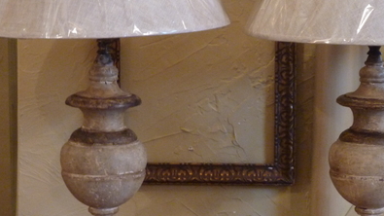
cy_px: 91
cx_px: 214
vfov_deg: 7.6
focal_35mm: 159
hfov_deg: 13.5
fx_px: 1619
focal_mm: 15.8
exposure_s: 1/8
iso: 400
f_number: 4.3
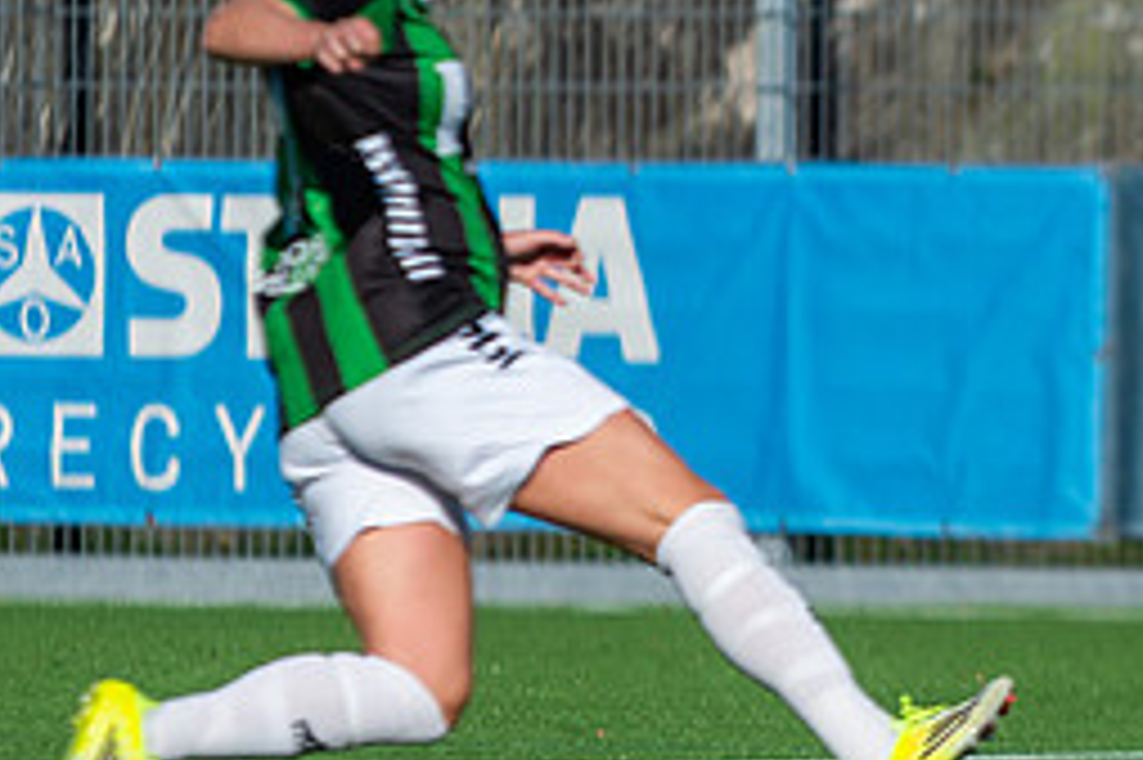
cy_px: 74
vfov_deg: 1.7
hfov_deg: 2.5
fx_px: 25985
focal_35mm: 819
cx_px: 1442
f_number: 3.2
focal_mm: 200
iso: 125
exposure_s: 1/2000
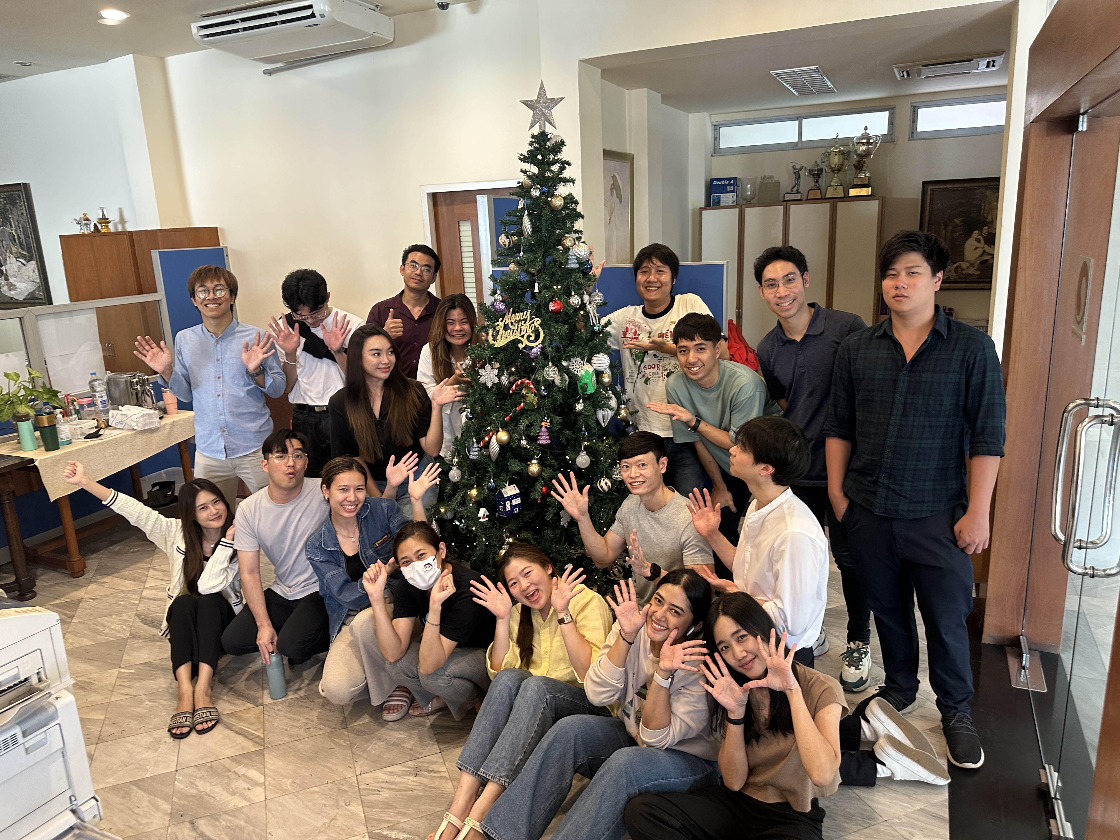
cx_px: 560
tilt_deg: -13.5
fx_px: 777
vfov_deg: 56.8
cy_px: 420
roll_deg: +2.8
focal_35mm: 24
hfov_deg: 71.6
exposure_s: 1/50
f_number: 1.78
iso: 200
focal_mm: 6.86
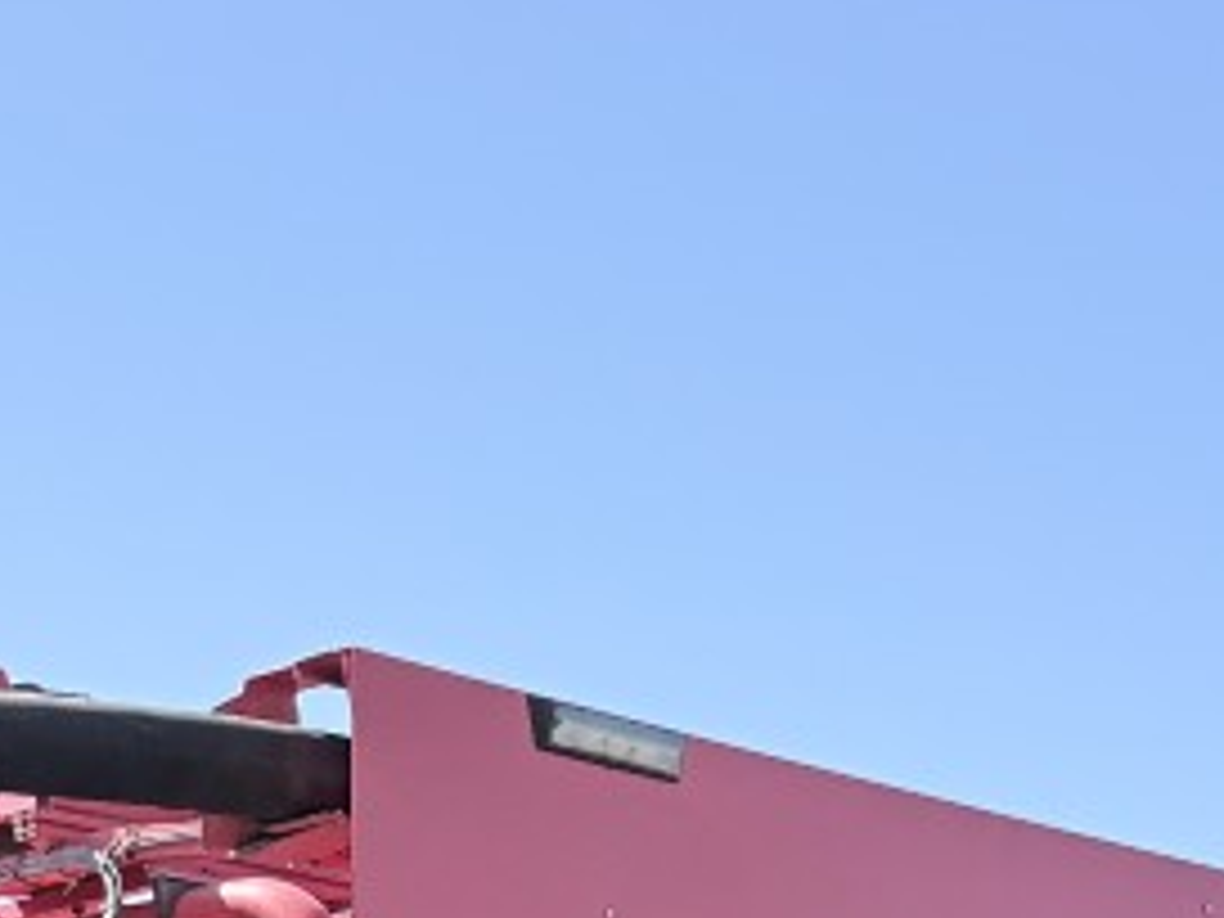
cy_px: 1750
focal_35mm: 127
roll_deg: +0.1
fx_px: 4491
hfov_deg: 15.3
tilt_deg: +1.1
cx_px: 54
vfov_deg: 10.8
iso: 100
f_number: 1.78
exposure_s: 1/1727
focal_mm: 6.76
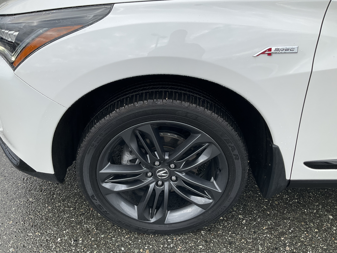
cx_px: 164
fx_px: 292
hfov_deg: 60.0
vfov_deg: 46.8
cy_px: 131
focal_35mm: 30
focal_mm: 3
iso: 25
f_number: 1.8
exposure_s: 1/883
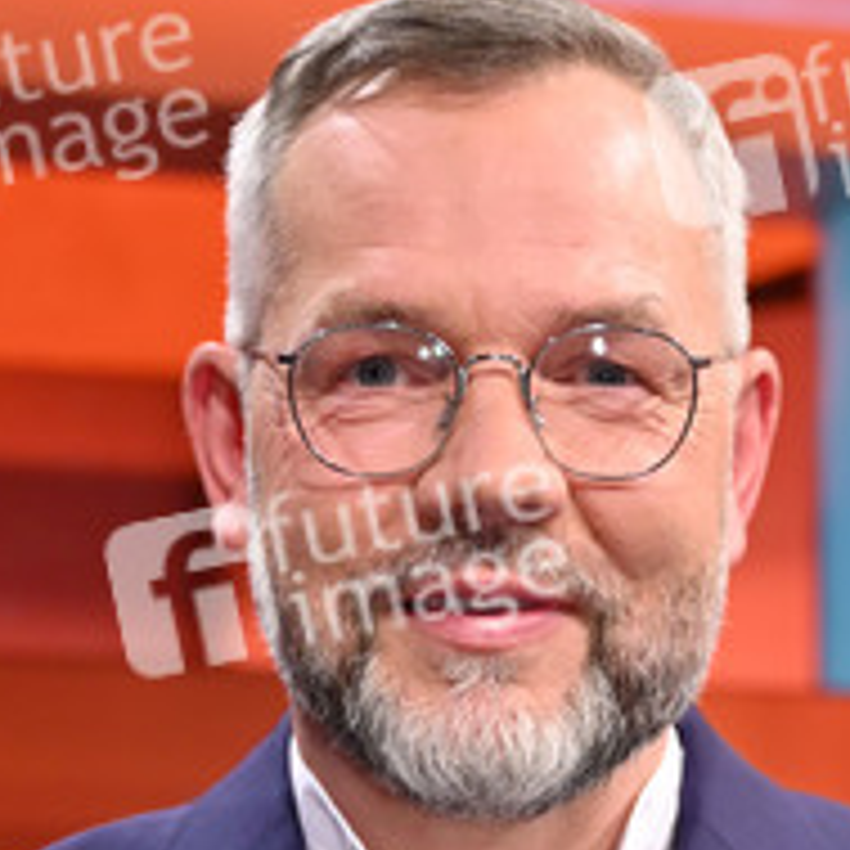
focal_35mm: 63
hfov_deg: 27.3
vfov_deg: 26.2
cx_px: 470
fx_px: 1750
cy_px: 796
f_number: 2.8
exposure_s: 1/200
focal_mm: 35
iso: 1600
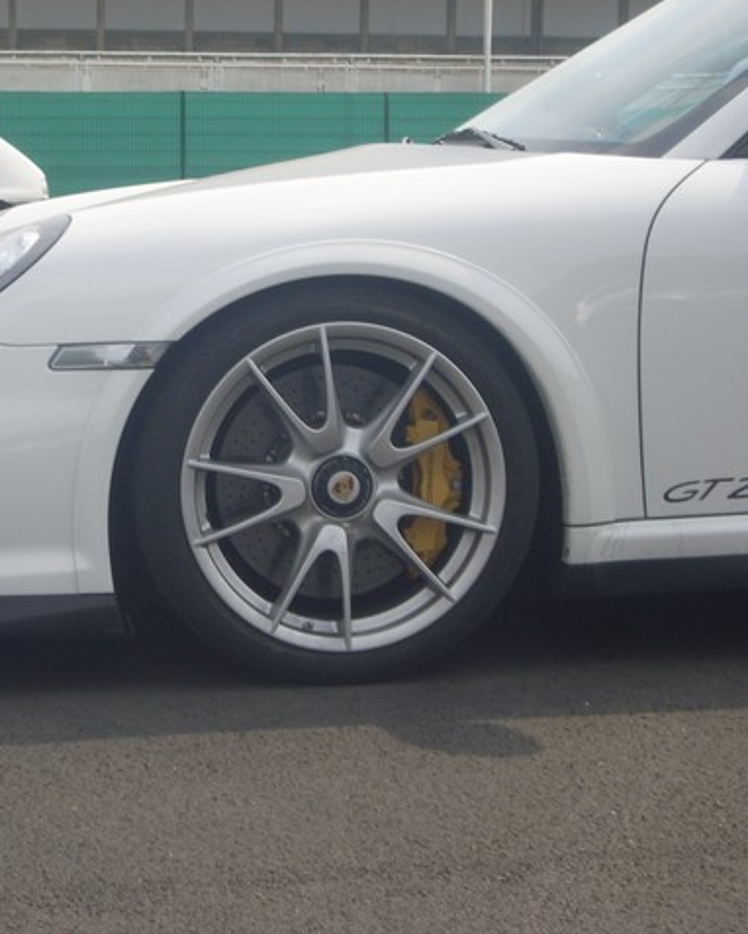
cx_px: 237
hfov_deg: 16.5
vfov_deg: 20.6
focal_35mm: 93
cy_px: 466
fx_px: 2572
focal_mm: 11.7
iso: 80
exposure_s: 1/125
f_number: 10.4
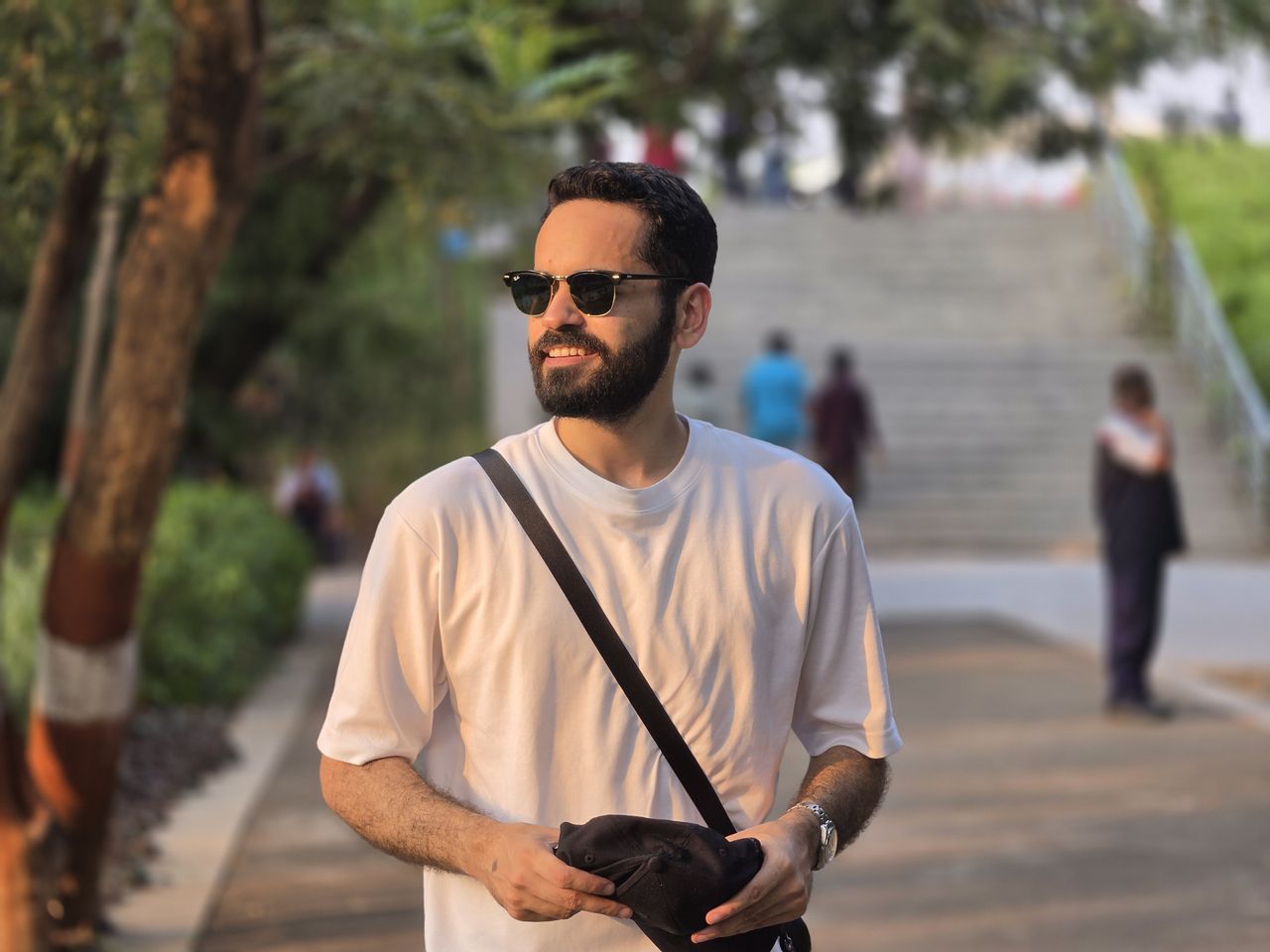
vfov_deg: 12.9
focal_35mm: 115
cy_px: 476
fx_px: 4219
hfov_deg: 17.1
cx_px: 635
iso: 32
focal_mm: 18.6
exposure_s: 1/100
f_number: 2.9
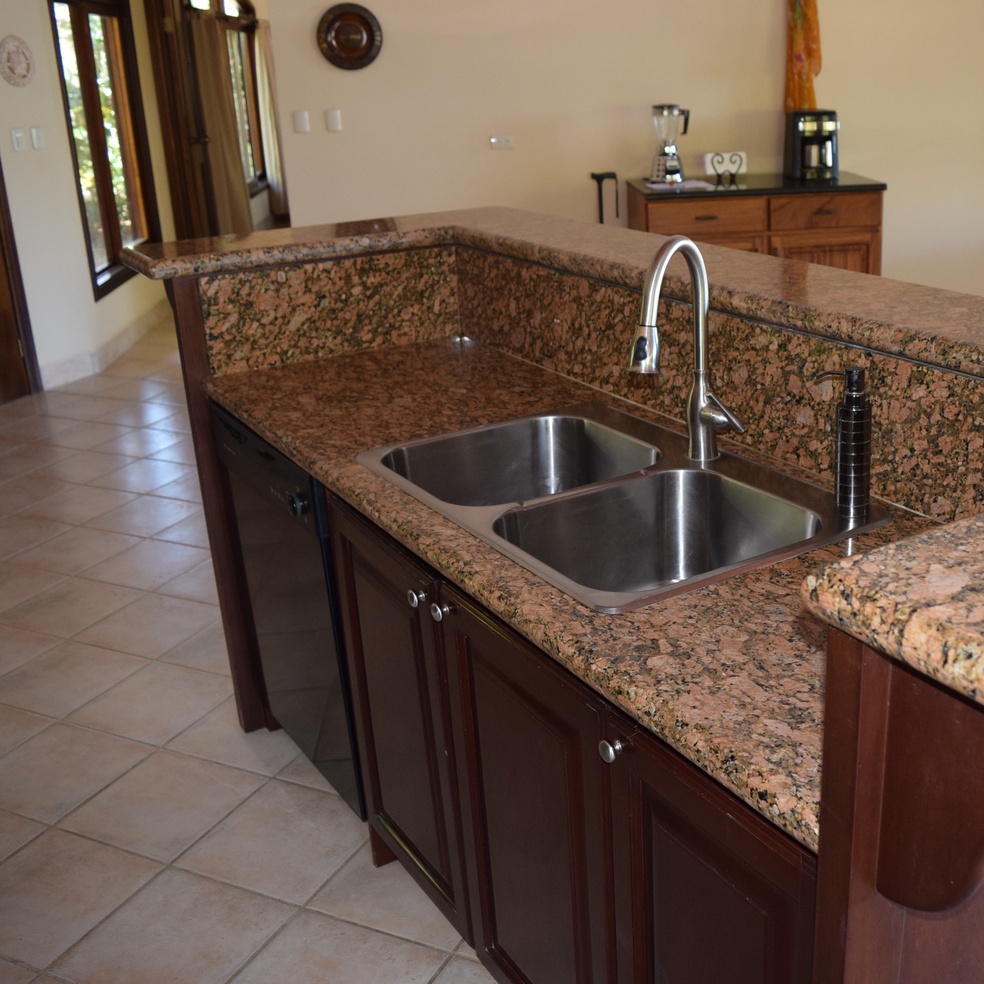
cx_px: 638
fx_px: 1126
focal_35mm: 35
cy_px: 499
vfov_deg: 47.2
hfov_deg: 46.6
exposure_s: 1/80
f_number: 4.5
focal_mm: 18
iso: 800
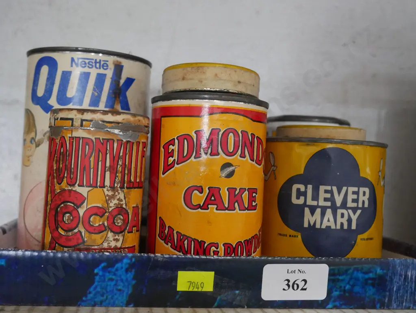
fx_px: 553
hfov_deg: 41.2
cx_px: 208
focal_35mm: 46
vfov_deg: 31.5
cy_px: 156
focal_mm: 23
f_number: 5.1
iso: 3200
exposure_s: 1/60
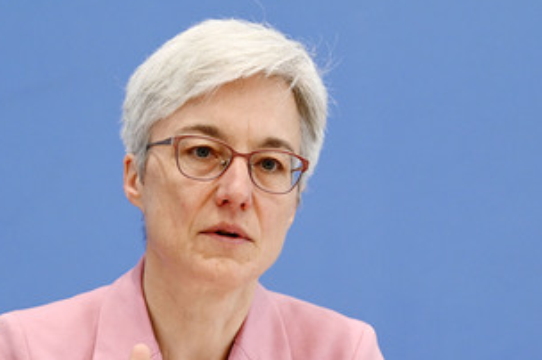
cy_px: 260
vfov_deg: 8.0
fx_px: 2587
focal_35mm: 172
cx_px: 208
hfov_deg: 12.0
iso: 3200
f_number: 5.6
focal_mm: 116
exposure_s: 1/640
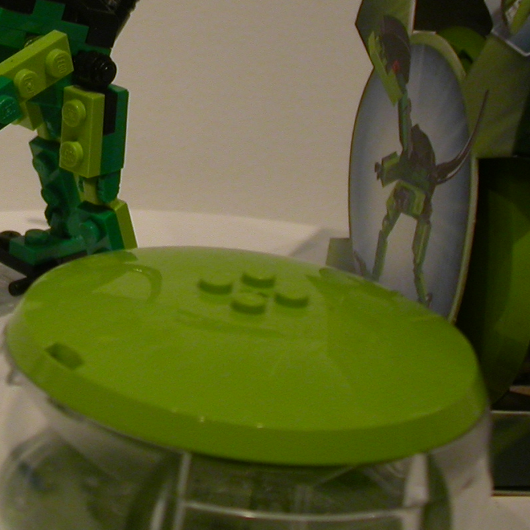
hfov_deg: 14.9
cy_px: 90
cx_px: -89
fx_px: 1957
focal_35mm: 113
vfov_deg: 15.3
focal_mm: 9.5
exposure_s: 1/34.7
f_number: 2.8
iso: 100
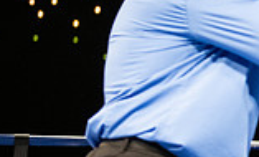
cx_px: 517
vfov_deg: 5.5
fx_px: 1637
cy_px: 124
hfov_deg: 8.6
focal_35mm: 234
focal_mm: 55
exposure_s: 1/1000
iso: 2000
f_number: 2.8
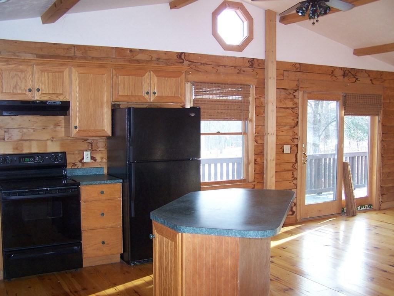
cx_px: 197
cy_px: 148
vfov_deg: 37.7
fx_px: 433
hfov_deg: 49.0
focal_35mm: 38
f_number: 2.8
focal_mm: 6.3
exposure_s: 1/60
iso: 140
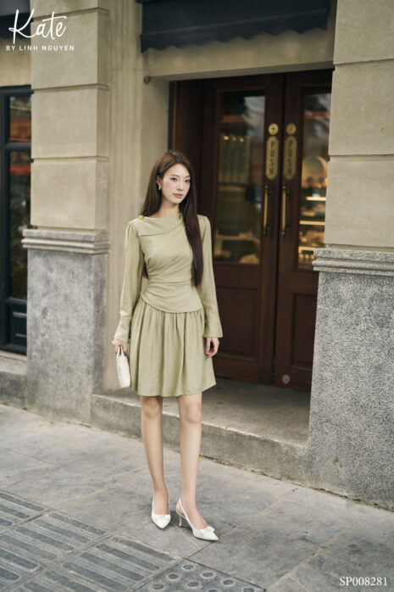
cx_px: 197
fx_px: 821
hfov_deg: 27.0
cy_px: 296
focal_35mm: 50
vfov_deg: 39.6
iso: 320
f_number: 1.4
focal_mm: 50
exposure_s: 1/800
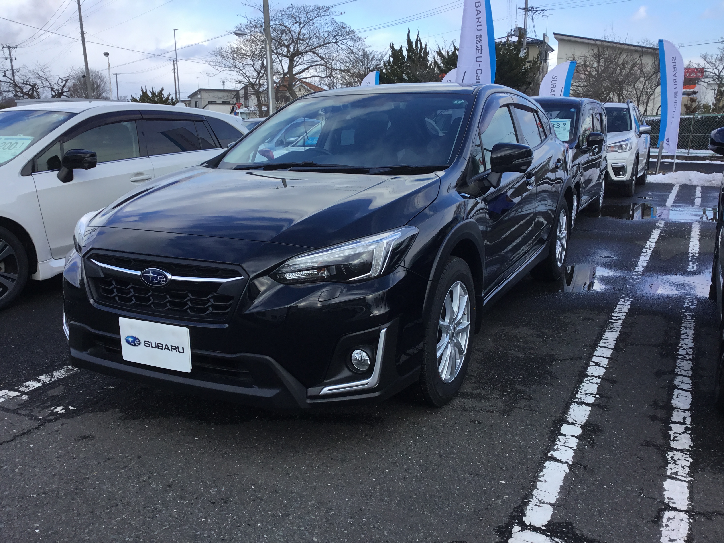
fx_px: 648
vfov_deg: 45.4
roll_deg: +0.2
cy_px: 272
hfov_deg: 58.4
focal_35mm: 31
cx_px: 362
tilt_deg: -10.5
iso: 25
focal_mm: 3.3
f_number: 2.4
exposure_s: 1/500
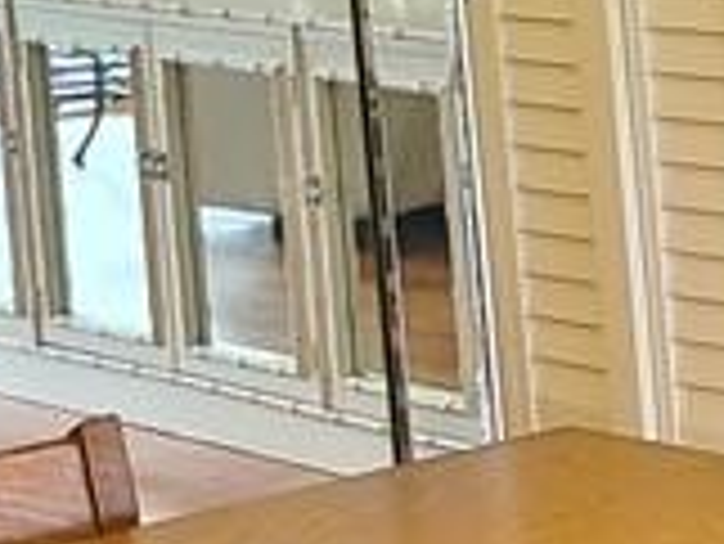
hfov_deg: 9.6
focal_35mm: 165
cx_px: 2100
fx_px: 3454
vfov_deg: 9.0
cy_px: 45
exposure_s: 1/59
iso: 200
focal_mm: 5.4
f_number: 1.8
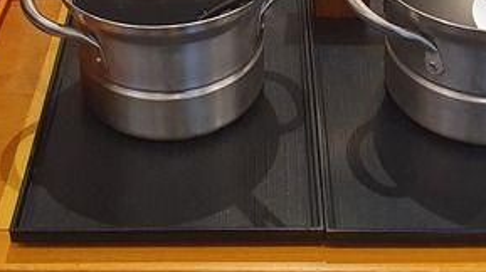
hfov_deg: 26.5
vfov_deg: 14.0
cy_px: -150
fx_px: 1030
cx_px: 235
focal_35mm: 80
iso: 320
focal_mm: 4.32
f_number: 2.4
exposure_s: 1/50
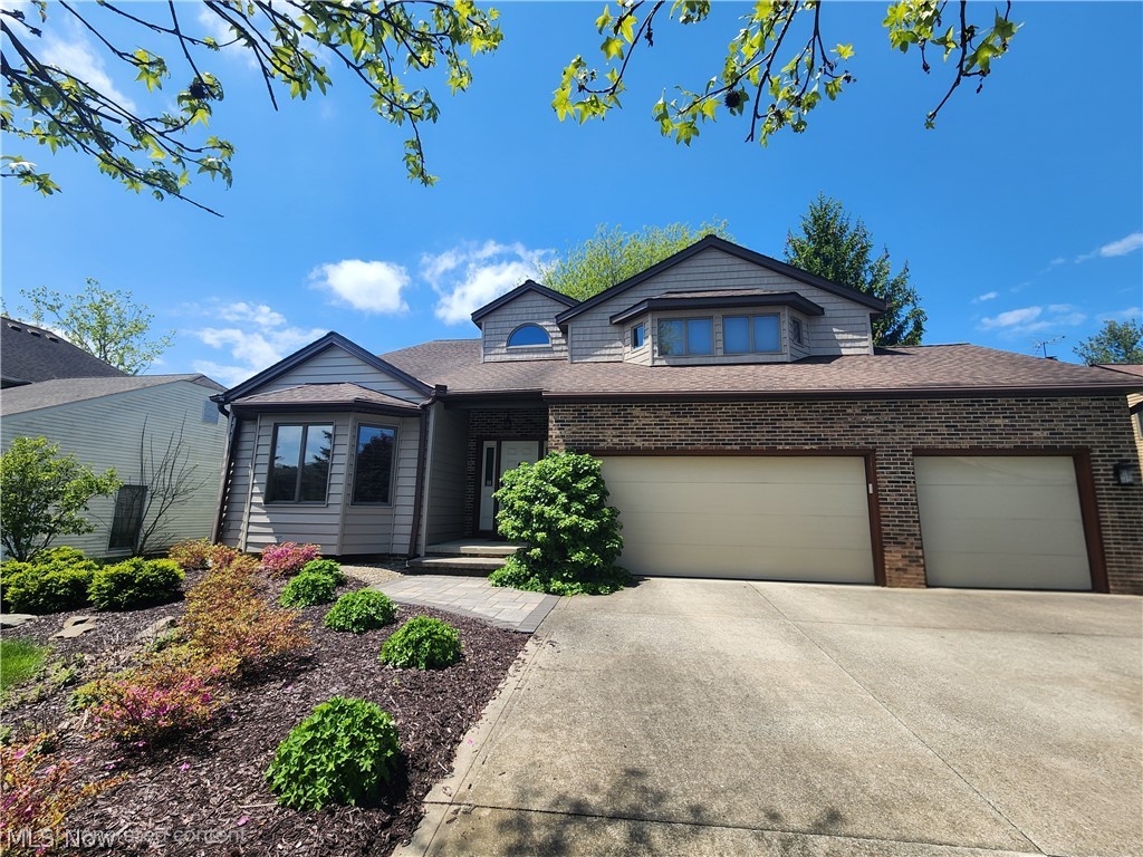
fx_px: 429
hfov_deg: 106.2
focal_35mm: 13
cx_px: 572
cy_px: 428
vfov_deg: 89.9
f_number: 2.2
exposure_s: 1/1667
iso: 50
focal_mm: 2.2
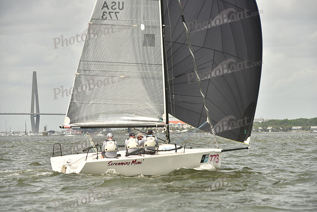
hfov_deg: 10.3
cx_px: 158
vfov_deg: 6.9
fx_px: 1761
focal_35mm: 200
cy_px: 106
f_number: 6.3
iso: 320
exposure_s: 1/1250
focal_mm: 200
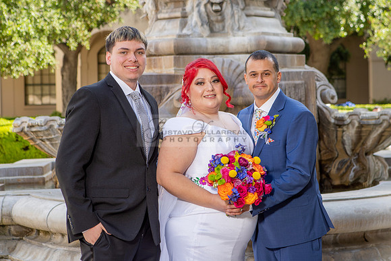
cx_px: 205
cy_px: 107
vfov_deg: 14.8
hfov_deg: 22.0
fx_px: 1004
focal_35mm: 92
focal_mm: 70
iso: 100
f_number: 4.5
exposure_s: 1/200
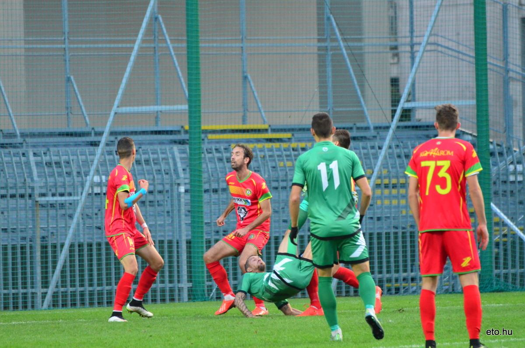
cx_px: 262
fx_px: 6549
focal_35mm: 450
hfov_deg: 4.6
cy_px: 174
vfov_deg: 3.0
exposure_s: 1/640
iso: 3200
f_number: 5.6
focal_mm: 300
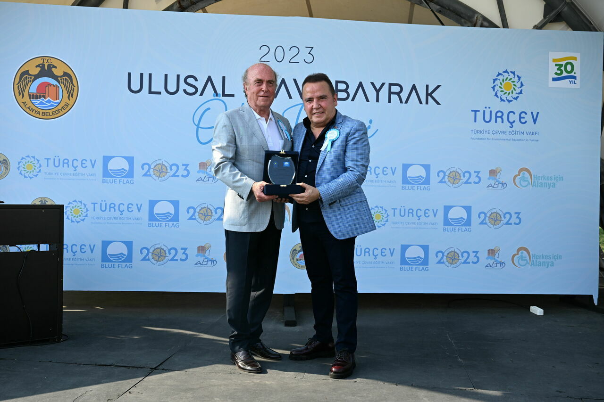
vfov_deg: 39.4
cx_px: 302
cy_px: 201
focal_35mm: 34
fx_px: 562
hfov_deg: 56.5
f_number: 5.6
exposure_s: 1/800
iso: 400
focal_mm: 33.5
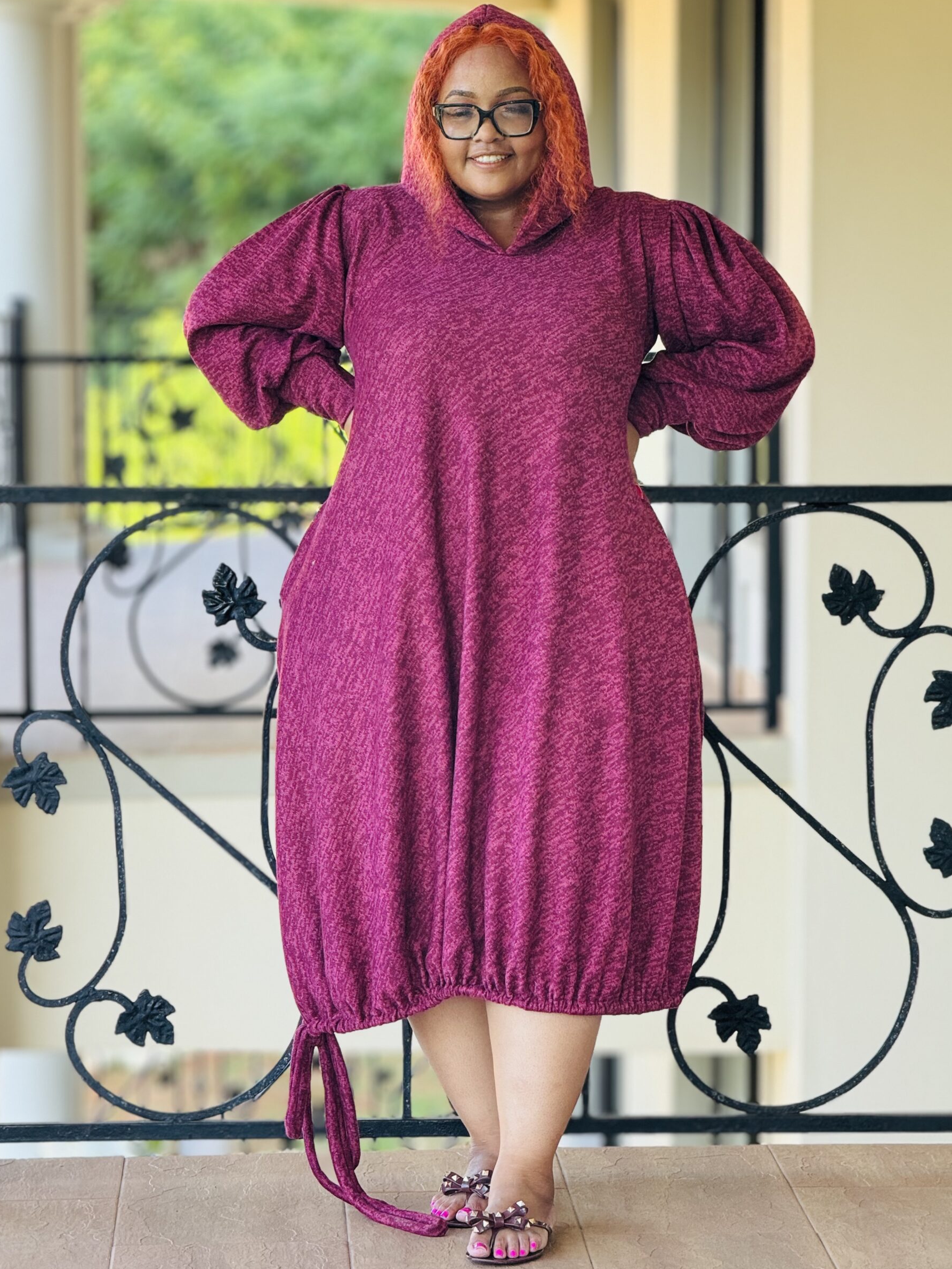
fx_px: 4730
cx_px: 474
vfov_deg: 15.3
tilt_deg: -4.4
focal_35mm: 129
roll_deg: -0.3
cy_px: 610
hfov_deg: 11.5
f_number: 2.8
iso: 80
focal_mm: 15.66
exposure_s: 1/99
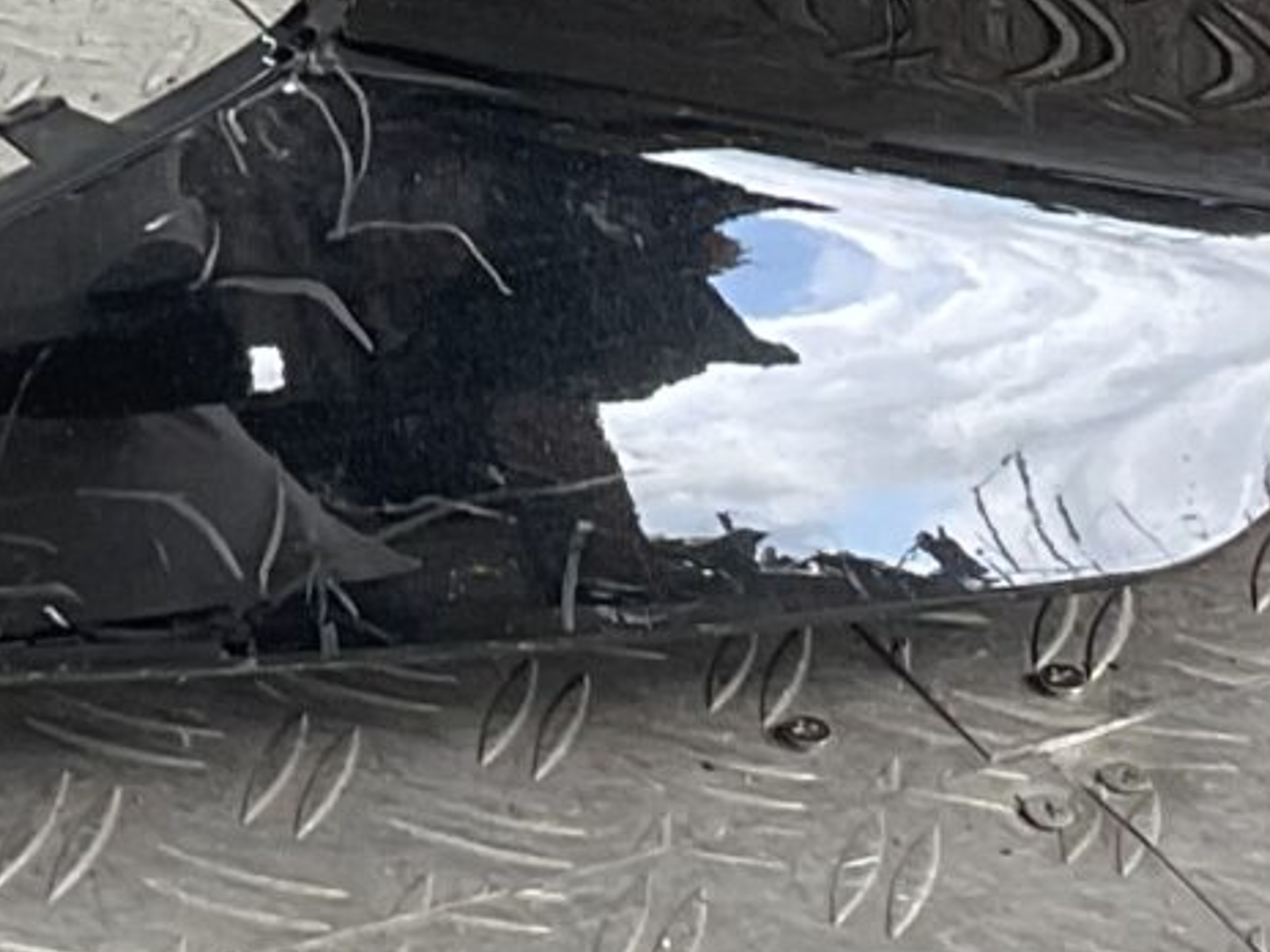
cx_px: 298
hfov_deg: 12.3
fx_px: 5870
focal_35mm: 160
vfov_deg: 8.9
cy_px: -807
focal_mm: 3
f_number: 1.8
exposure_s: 1/114
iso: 16
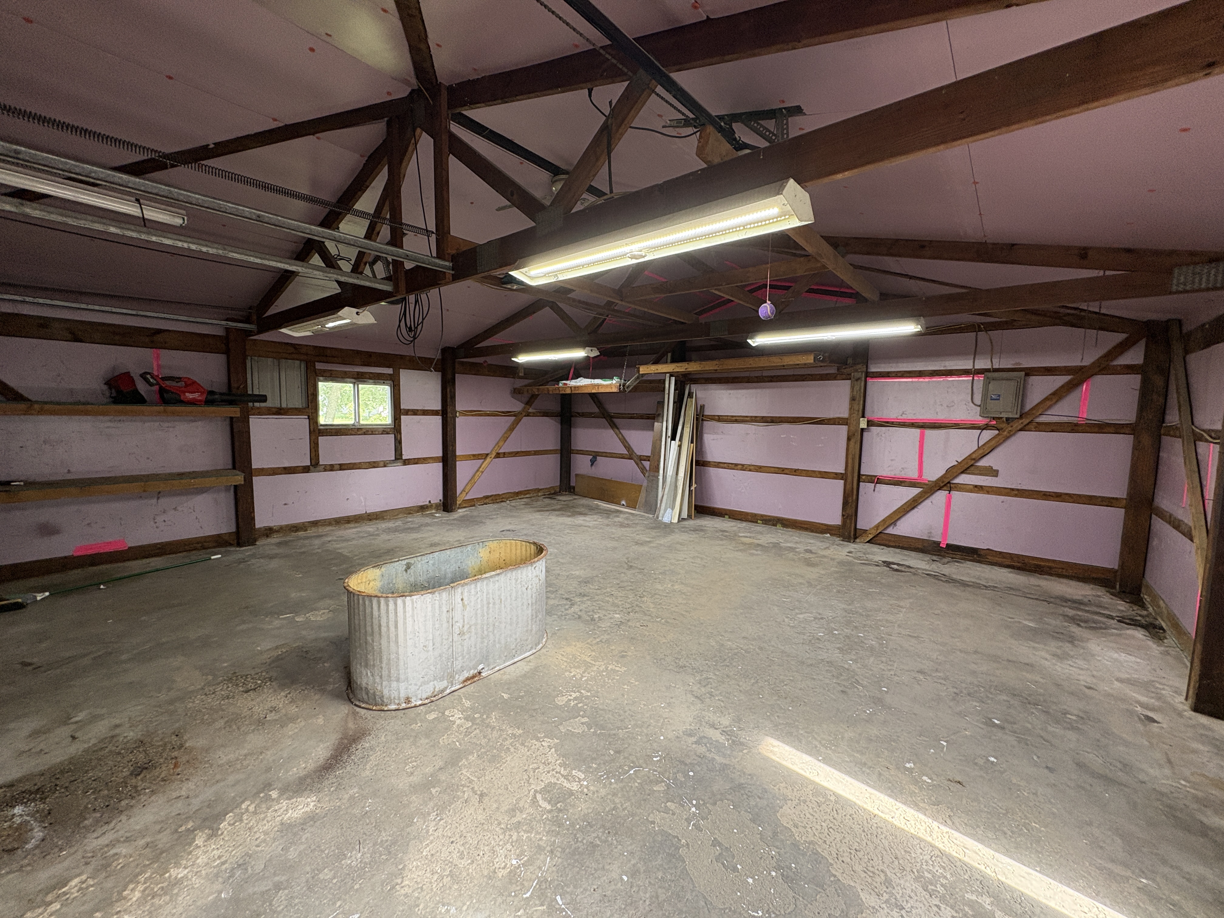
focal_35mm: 14
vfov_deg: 85.7
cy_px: 459
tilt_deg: -6.6
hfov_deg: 102.1
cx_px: 612
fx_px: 495
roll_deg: -1.4
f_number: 2.2
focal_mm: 2.22
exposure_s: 1/120
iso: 200
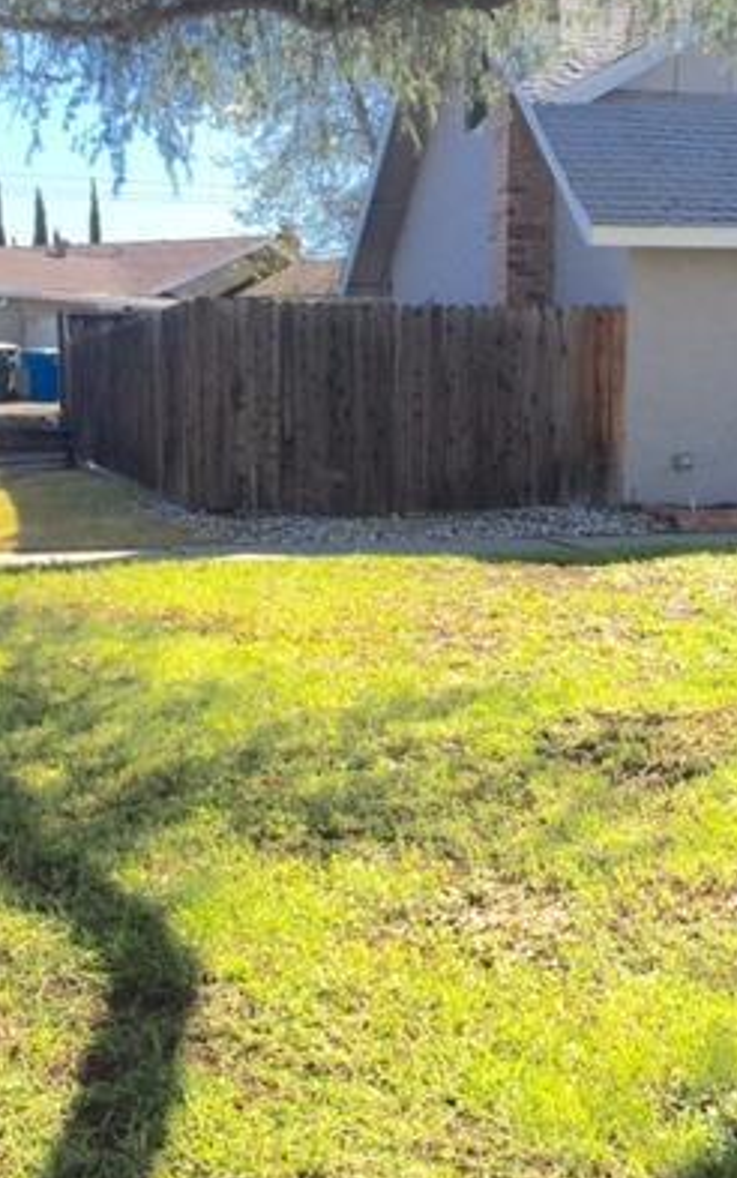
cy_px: 585
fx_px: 1605
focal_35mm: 50
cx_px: 377
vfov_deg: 40.3
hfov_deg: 25.9
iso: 32
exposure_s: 1/1041
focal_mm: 4.15
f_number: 2.2
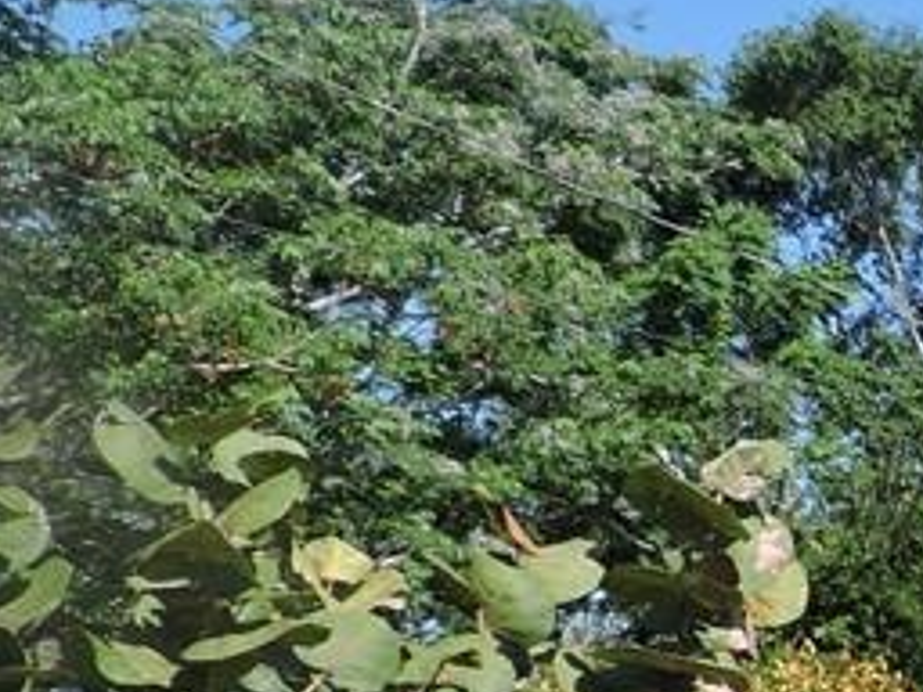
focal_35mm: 96
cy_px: 833
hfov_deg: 16.3
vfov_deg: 14.9
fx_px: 2560
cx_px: 1781
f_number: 3
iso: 100
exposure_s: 1/1000
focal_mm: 4.3
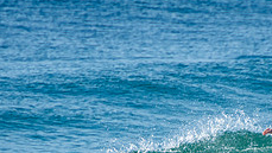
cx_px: 220
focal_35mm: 1595
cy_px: 224
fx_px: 11508
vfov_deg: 0.8
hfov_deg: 1.4
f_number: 5.6
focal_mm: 400
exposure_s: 1/1250
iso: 280
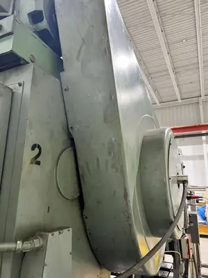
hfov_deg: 53.1
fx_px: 208
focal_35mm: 26
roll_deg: -2.0
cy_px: 139
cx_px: 104
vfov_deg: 67.3
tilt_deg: +13.9
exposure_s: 1/60
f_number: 1.5
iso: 320
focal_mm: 5.7
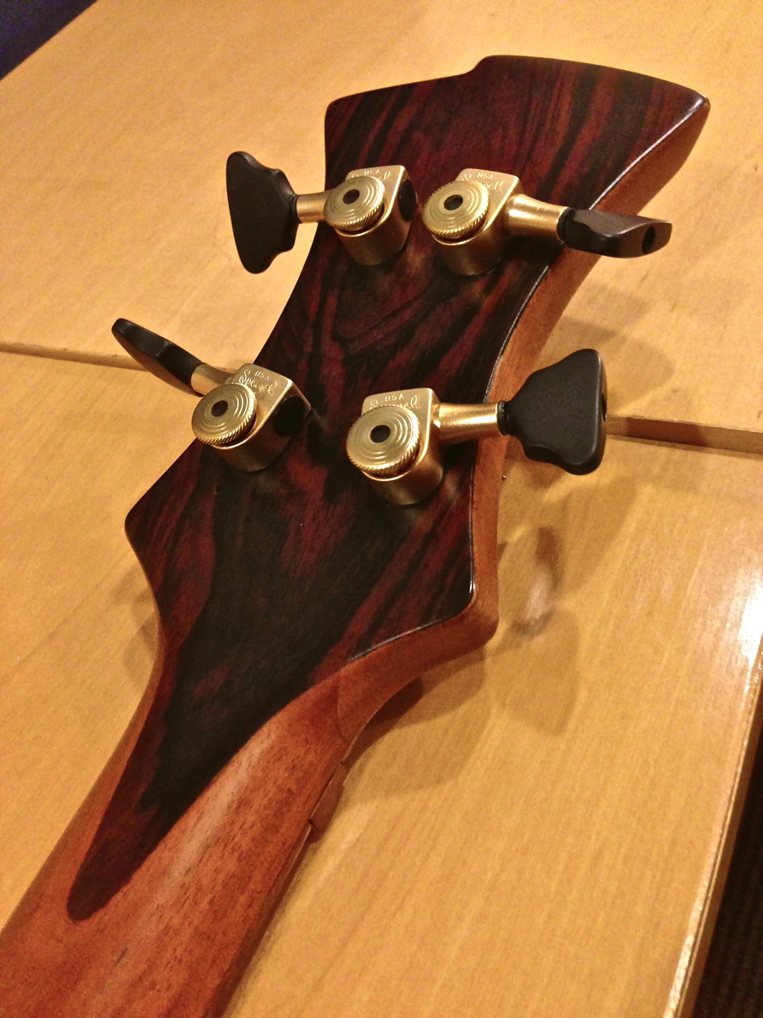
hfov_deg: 42.9
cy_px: 509
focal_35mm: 33
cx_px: 382
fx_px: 970
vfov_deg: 55.4
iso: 320
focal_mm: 4.13
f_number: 2.4
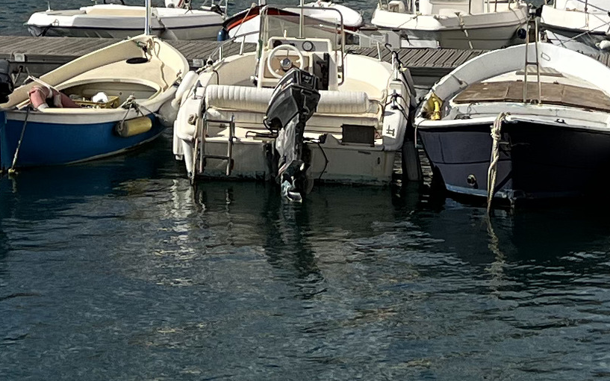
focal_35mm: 135
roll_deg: -0.4
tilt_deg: +4.7
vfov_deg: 9.2
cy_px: -331
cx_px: 122
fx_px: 2244
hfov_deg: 15.4
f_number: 1.5
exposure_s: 1/6993
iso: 50
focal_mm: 5.7
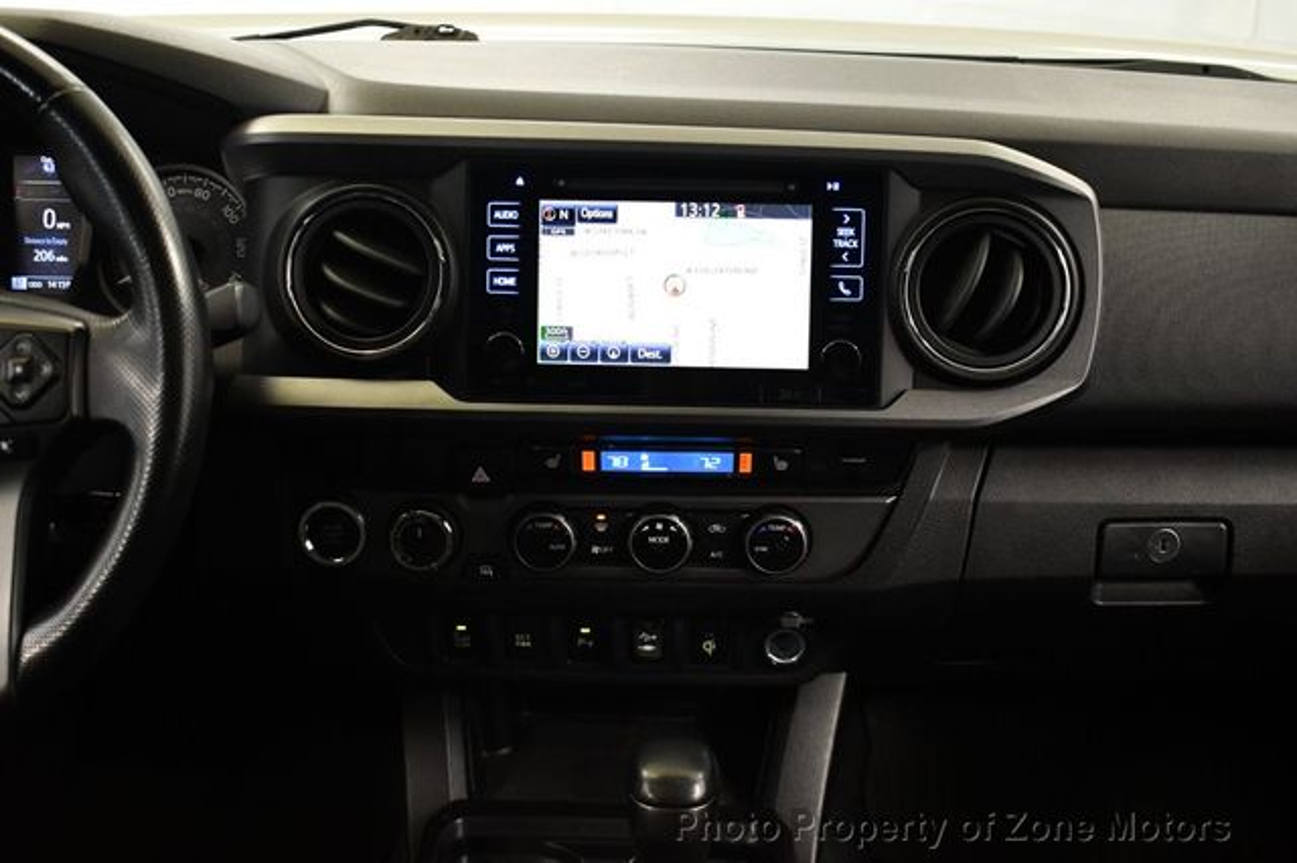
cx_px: 648
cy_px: 432
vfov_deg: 33.4
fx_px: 1440
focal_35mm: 40
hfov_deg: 48.5
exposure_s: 1/80
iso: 3200
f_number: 4
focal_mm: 27
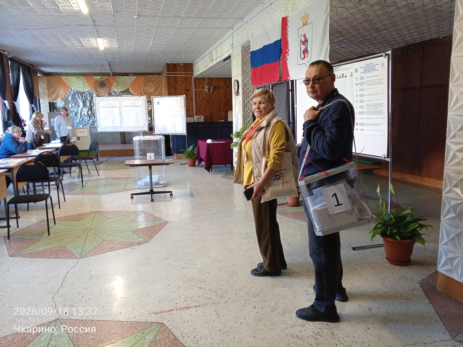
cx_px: 232
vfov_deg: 51.4
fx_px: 361
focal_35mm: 27
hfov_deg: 65.3
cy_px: 174
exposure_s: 1/33.3
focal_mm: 4.09
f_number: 1.6
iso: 390
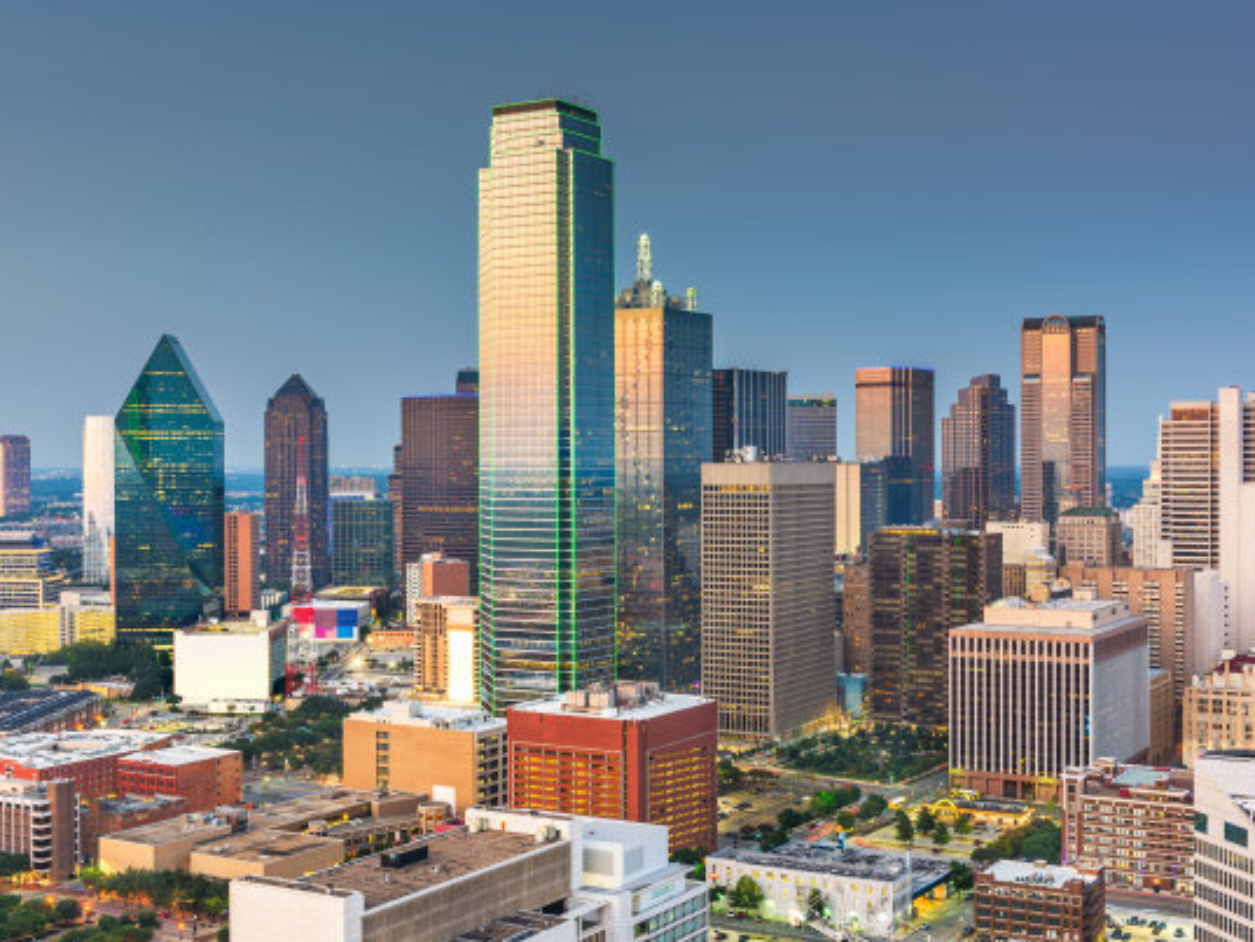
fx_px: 1668
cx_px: 654
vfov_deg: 31.5
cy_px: 475
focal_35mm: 46
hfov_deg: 41.2
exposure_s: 6
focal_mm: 42
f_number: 11
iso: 64
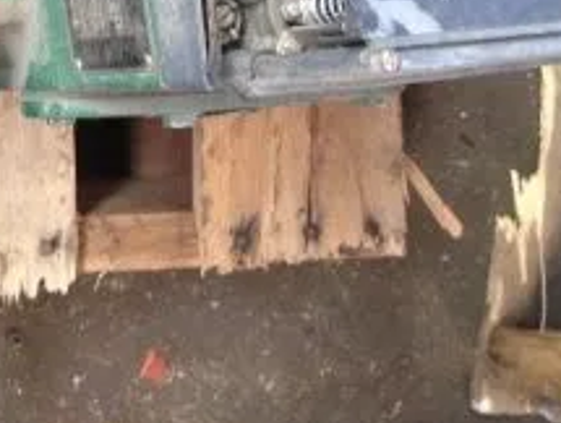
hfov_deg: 17.7
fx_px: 1688
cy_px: -144
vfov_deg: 13.7
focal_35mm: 104
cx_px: -162
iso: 200
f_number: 2.4
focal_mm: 4.28
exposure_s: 1/20
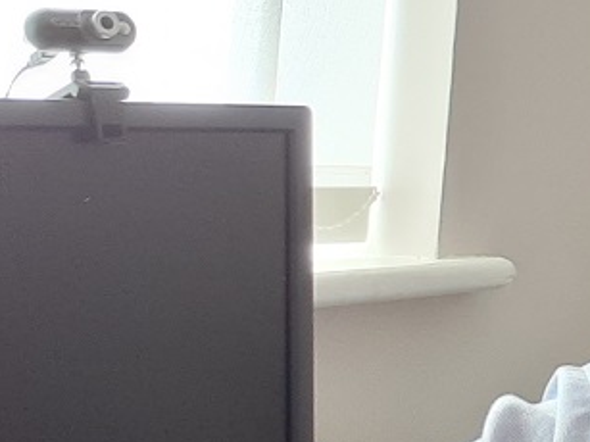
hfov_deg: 17.6
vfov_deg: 14.5
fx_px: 1721
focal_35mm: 101
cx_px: 865
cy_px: 37
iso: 40
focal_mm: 2.61
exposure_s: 1/50
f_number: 2
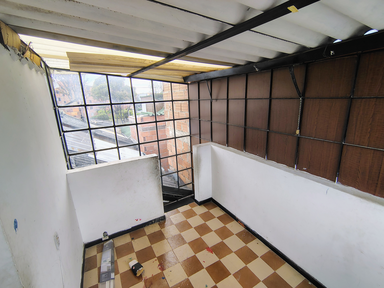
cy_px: 144
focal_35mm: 16
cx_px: 192
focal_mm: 2.13
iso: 100
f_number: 2.2
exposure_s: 1/134
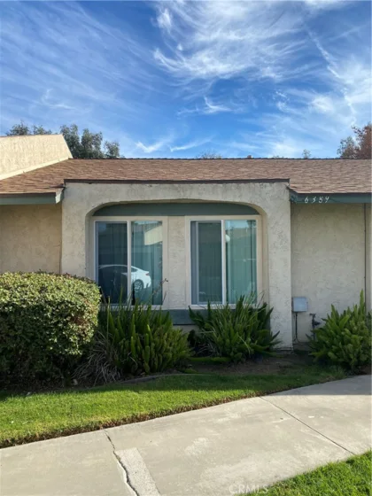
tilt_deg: +2.8
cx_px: 186
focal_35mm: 26
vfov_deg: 67.3
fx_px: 373
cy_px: 248
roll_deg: -1.6
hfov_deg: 53.1
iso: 32
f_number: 1.8
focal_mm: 4.25
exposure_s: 1/2222
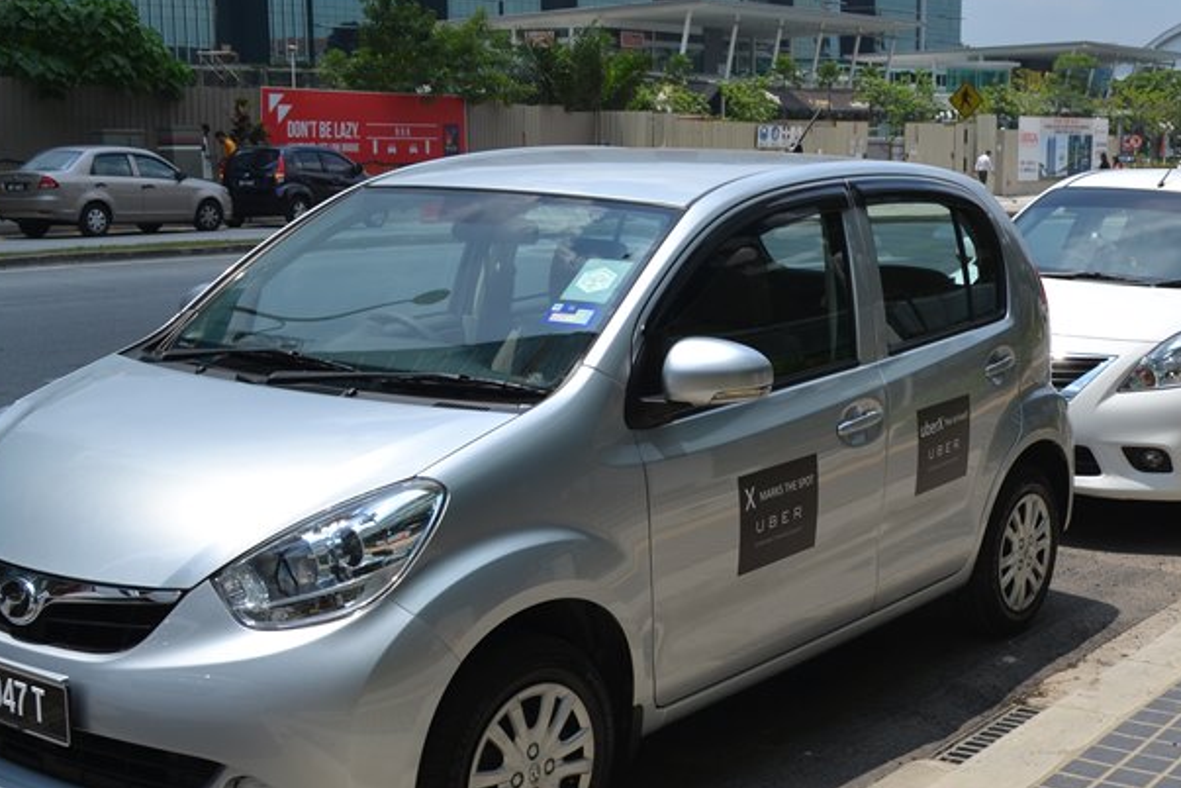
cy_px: 532
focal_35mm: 52
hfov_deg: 37.5
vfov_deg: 25.8
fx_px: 1706
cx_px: 842
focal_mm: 22
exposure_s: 1/320
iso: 100
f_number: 9
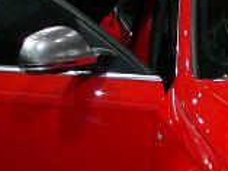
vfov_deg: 9.4
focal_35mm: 156
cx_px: 388
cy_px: 190
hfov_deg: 11.8
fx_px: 1028
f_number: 3.6
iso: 80
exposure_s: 1/100
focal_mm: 6.3
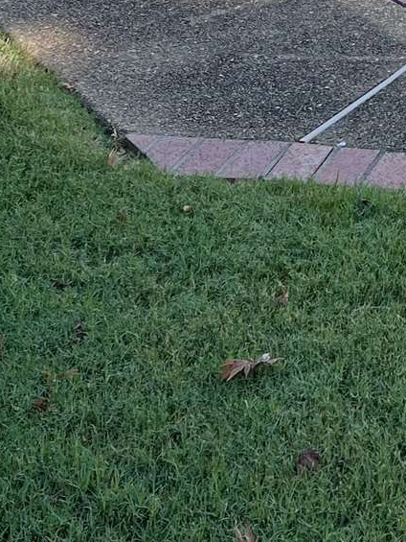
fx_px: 1657
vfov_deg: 18.0
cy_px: -20
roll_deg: -0.8
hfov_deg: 13.0
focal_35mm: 106
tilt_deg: -14.9
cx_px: 655
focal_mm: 5.7
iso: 50
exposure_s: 1/957
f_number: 1.5
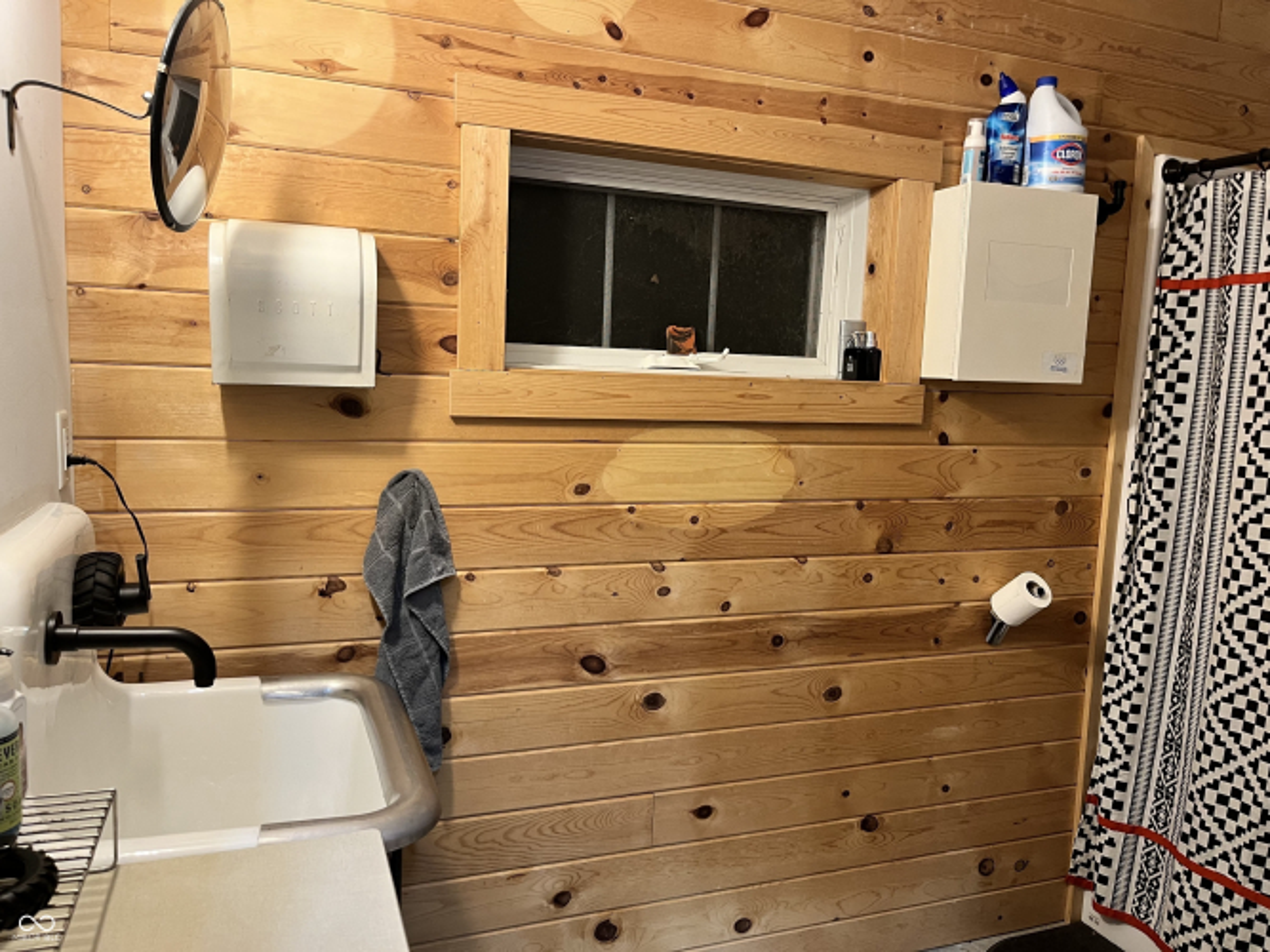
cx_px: 635
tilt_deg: -6.0
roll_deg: -1.8
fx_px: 954
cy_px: 476
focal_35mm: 26
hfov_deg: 67.3
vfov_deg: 53.0
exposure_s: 1/60
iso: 100
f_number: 1.6
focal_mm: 5.1
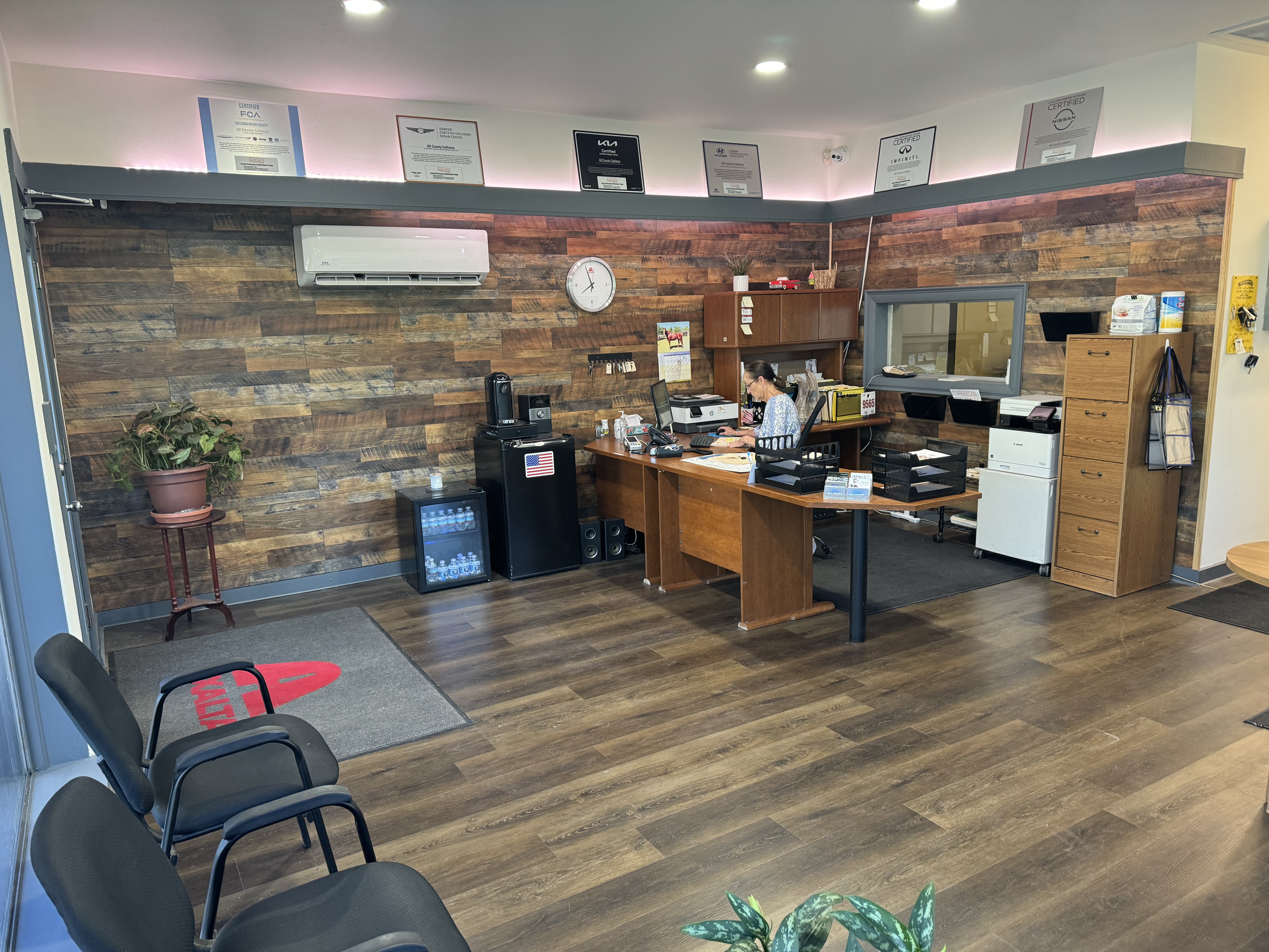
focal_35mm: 24
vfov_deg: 56.8
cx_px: 634
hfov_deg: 71.6
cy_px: 476
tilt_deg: -11.9
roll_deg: +1.4
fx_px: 880
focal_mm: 6.76
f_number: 1.78
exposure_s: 1/60
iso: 250
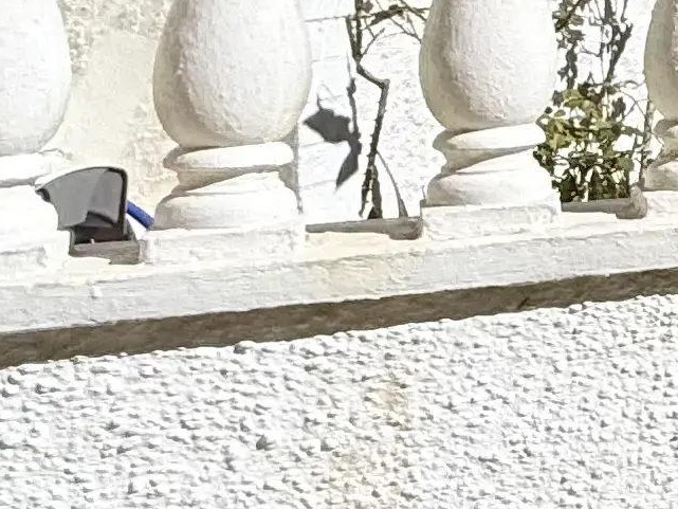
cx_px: 1754
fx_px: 1724
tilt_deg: -1.0
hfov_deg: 13.5
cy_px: -98
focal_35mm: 88
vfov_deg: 16.1
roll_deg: +1.6
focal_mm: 2.22
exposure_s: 1/3289
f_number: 2.2
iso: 50
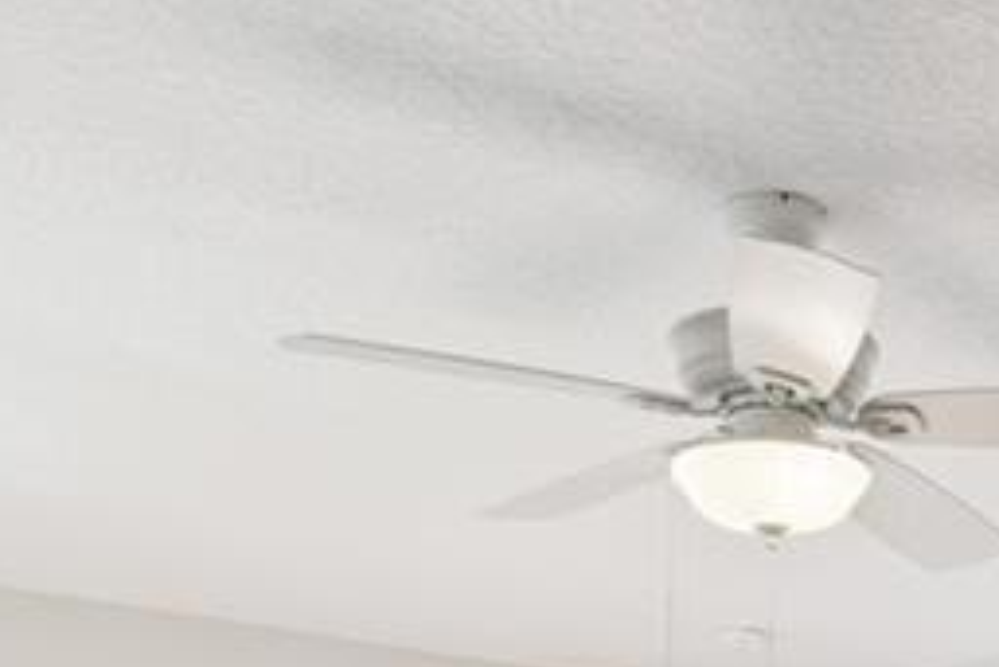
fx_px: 2110
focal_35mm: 76
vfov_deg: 15.8
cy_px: 1139
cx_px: 1139
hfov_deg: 24.6
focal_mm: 19
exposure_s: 1/160
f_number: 8
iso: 250
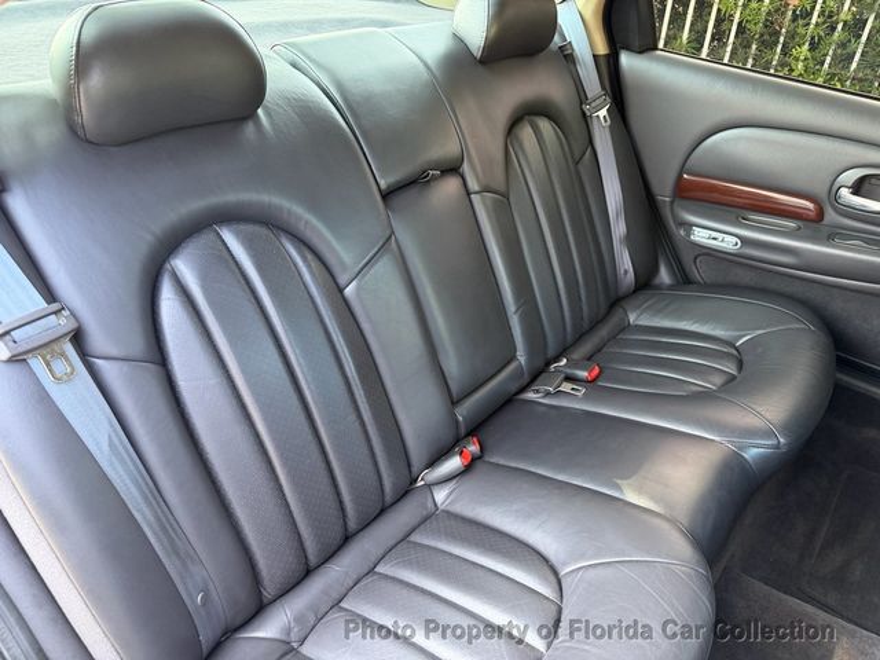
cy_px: 330
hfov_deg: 71.6
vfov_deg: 56.8
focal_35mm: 24
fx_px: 610
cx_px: 440
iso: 200
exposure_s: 1/74
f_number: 1.78
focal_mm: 6.76
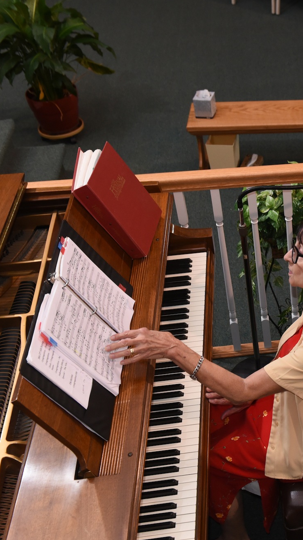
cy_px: 271
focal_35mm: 51
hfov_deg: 21.8
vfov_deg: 40.6
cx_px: 360
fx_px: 729
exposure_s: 1/200
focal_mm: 32
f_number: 5.6
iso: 2000
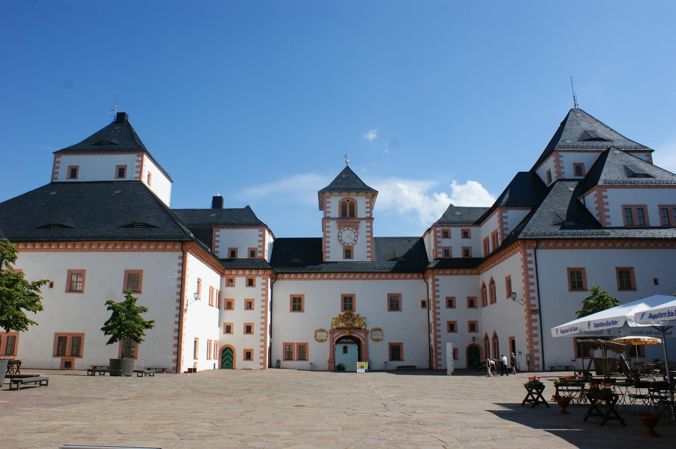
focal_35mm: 27
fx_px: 506
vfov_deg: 47.8
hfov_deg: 67.4
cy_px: 224
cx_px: 338
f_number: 10
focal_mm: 18
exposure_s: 1/250
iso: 100
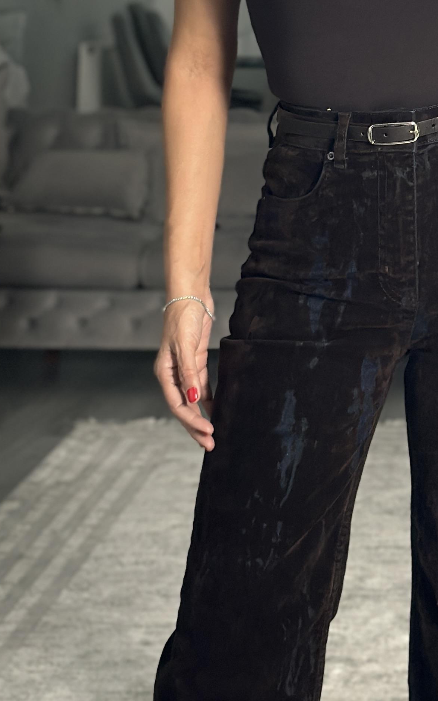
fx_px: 2082
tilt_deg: -17.1
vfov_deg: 18.7
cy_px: 47
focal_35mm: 109
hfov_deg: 11.9
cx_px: 397
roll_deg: -0.8
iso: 200
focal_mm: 6.86
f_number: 1.78
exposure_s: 1/50
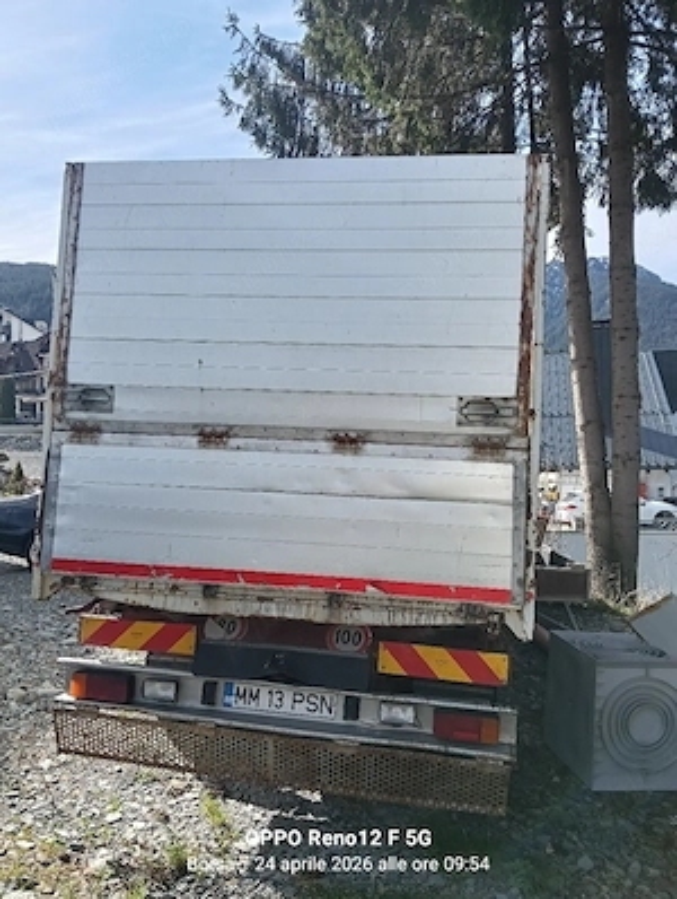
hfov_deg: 51.5
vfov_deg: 65.2
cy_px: 450
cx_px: 338
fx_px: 702
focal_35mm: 27
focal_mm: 3.98
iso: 50
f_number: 1.8
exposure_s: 1/370
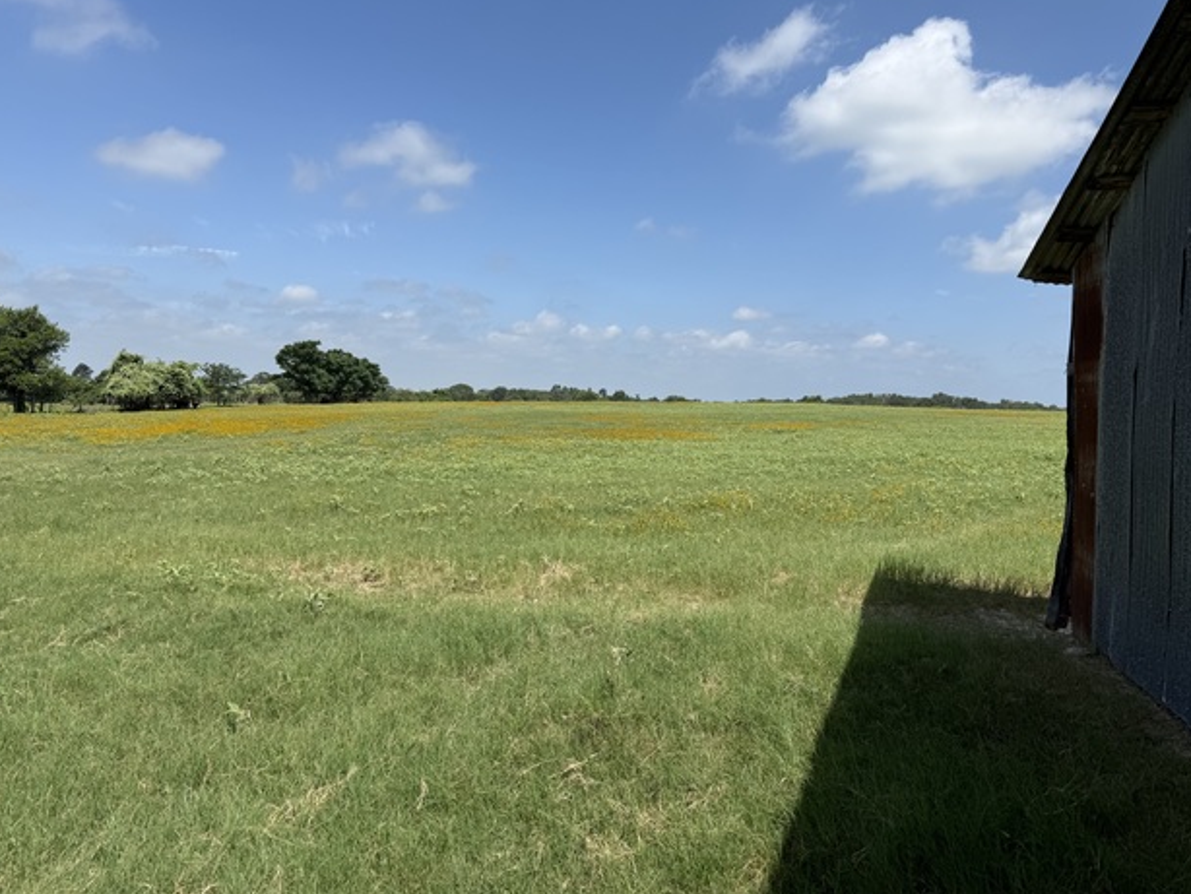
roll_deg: -0.2
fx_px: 860
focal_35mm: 25
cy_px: 460
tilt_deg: -4.8
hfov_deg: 69.4
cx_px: 594
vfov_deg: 54.9
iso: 80
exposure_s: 1/5319
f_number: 1.78
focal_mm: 6.76
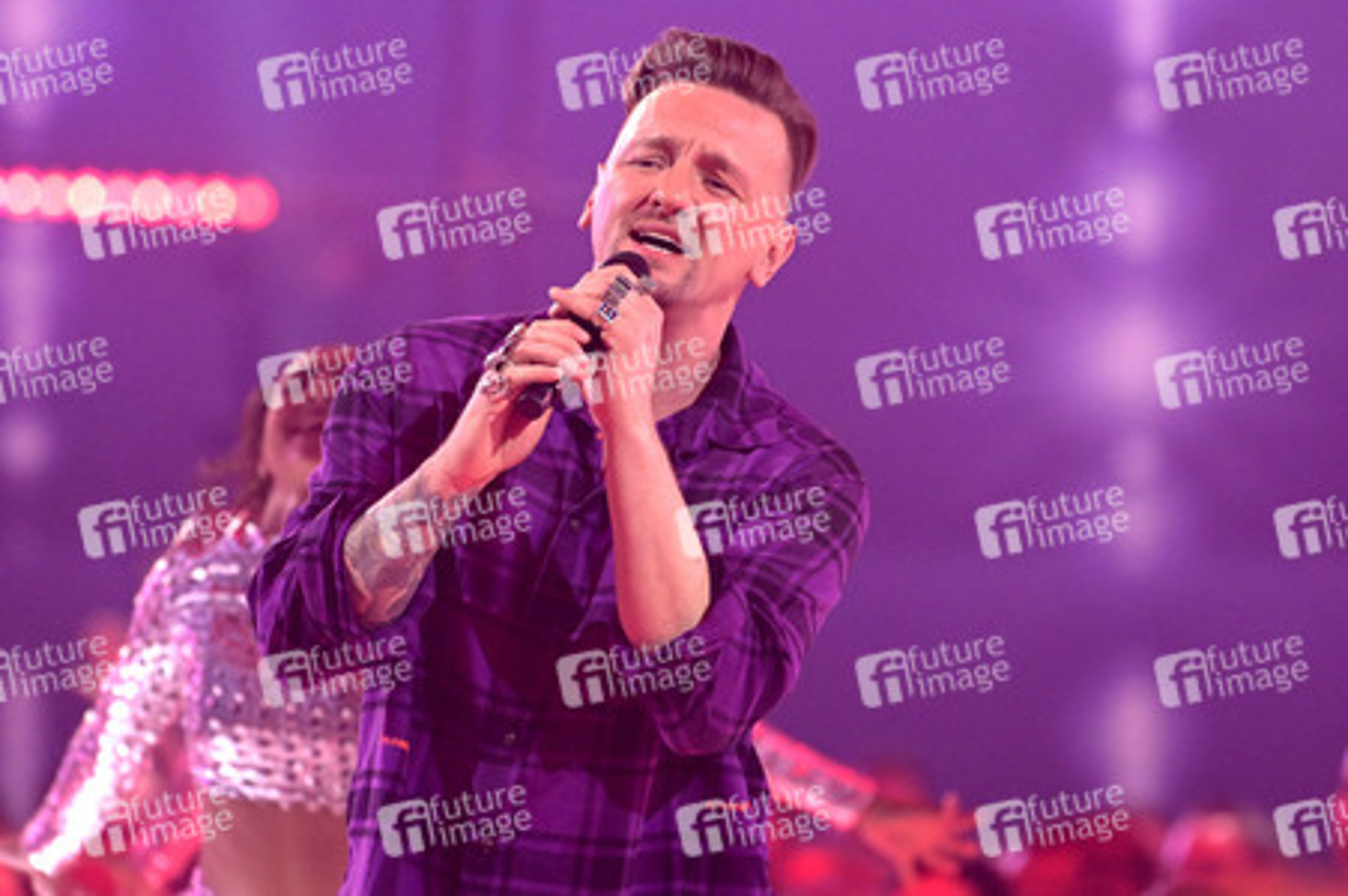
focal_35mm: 390
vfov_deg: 3.5
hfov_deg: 5.3
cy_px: 448
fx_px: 14592
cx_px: 674
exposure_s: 1/400
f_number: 5.6
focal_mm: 390
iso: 8000
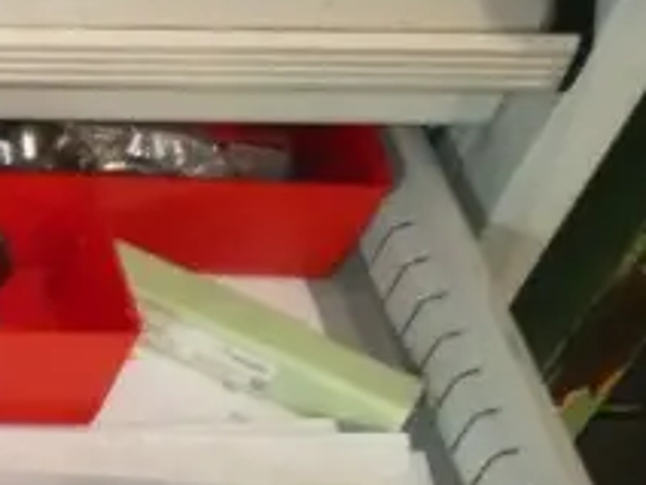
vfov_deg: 12.4
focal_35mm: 116
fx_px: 2165
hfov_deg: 13.1
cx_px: -875
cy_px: 628
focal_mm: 4.3
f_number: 3.3
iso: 800
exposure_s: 1/125
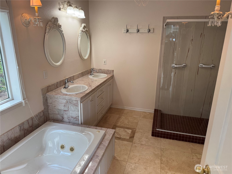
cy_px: 87
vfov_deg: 56.8
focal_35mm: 24
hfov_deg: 71.6
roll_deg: -1.3
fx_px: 161
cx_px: 116
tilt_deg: -17.5
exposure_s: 1/120
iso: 64
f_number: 1.78
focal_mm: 6.76
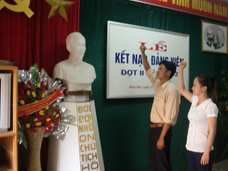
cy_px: 72
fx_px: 296
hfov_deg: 41.8
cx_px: 139
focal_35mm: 45
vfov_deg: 32.1
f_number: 2.8
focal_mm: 6.3
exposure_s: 1/30
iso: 400
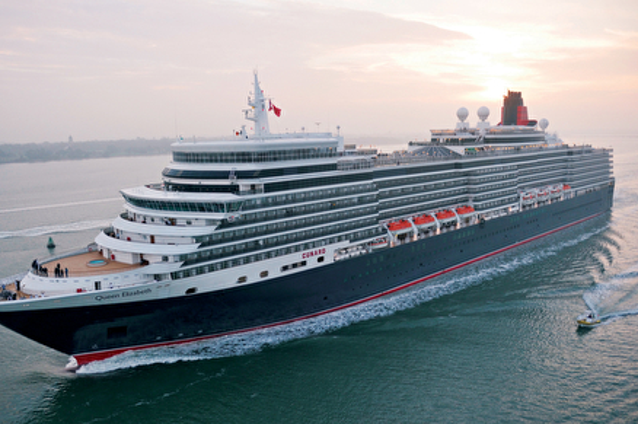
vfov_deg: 41.0
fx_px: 566
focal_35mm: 32
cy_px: 229
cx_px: 290
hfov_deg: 58.7
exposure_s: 1/1600
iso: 800
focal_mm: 28
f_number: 2.8
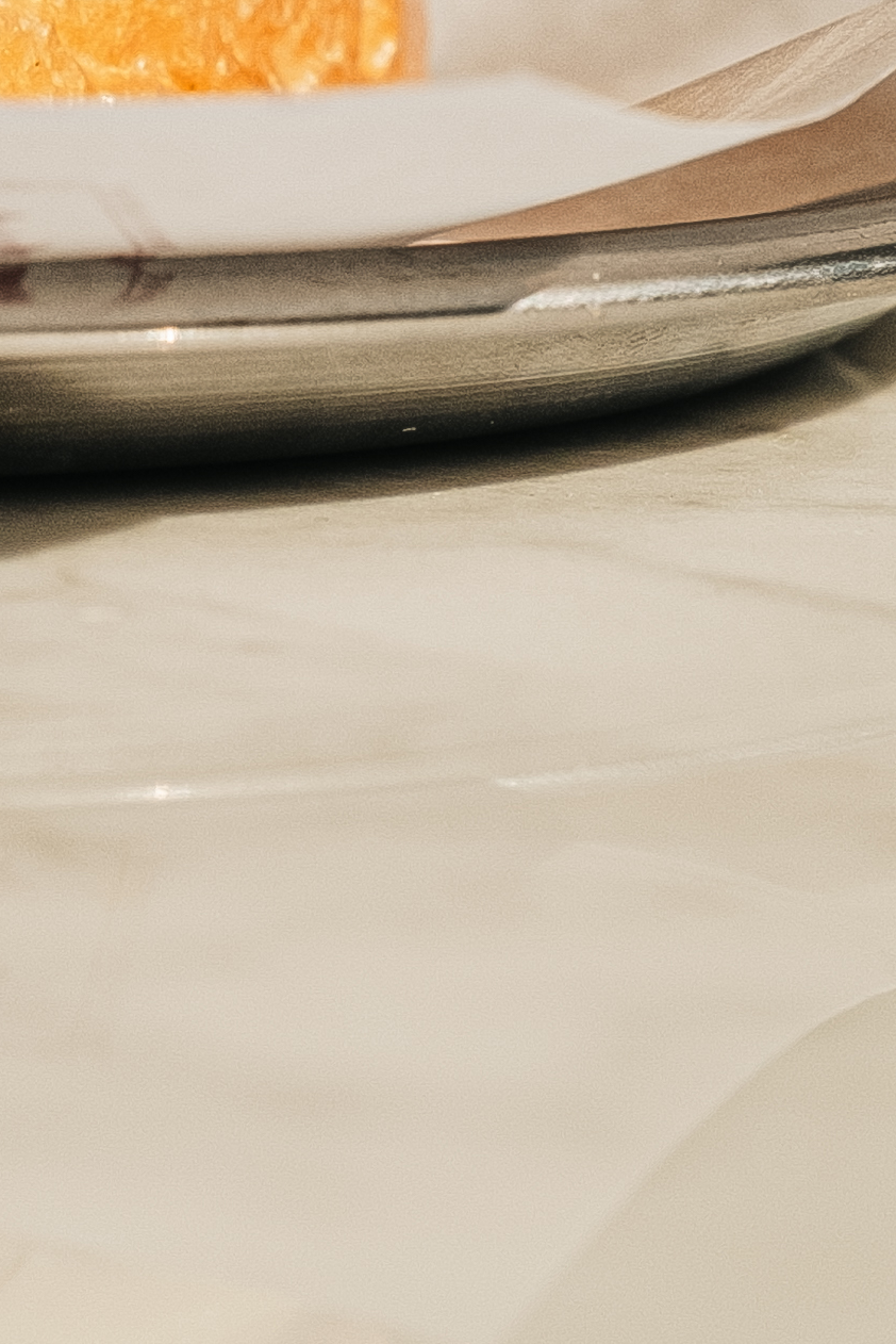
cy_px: -599
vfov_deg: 7.7
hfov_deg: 5.2
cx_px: -771
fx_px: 9775
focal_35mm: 262
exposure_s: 1/100
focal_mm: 35.3
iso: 320
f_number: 6.4
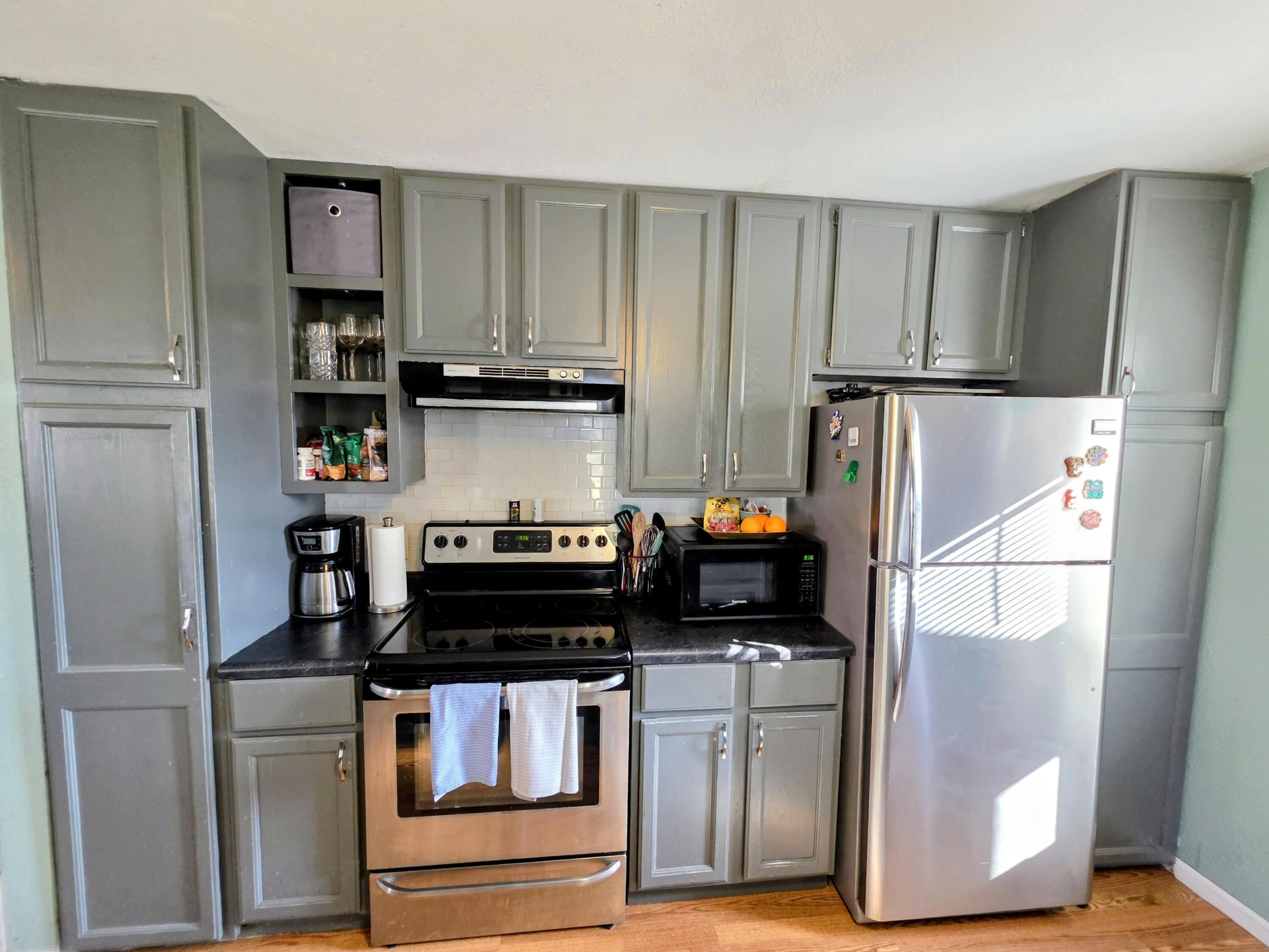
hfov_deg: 106.2
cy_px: 476
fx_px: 477
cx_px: 634
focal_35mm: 13
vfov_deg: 89.9
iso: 500
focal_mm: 2.2
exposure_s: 1/60
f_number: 1.9
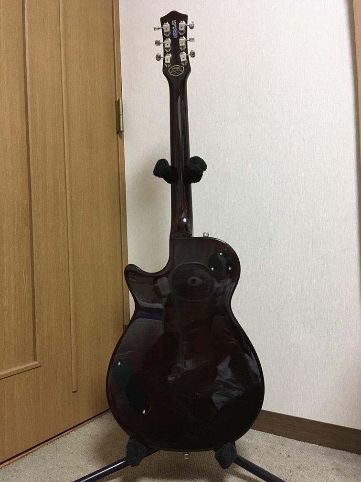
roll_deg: +1.9
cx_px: 180
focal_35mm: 29
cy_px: 241
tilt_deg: -0.7
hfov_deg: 48.2
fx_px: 403
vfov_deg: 61.7
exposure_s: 1/20
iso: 200
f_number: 2.2
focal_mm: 4.15
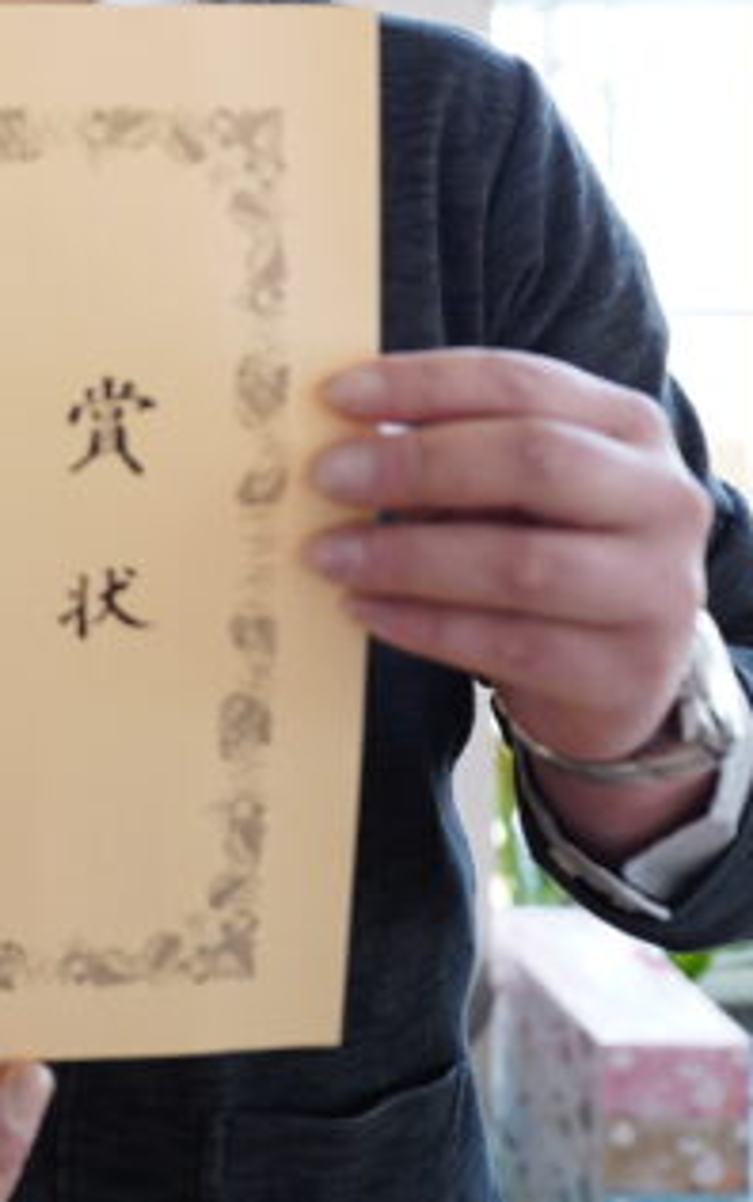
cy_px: -29
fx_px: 2163
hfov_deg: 17.1
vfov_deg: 28.9
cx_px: -491
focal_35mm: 66
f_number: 1.8
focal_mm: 20
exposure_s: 1/125
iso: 100
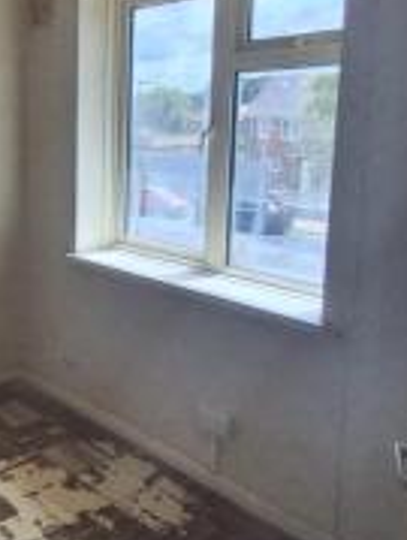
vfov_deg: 47.3
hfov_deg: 32.4
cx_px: -42
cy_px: 201
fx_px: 609
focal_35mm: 39
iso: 40
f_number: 2.2
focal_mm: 1.64
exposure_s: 1/224
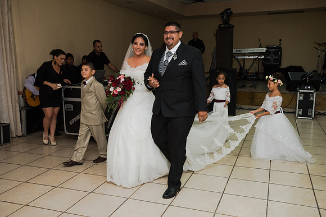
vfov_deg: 37.9
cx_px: 163
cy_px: 108
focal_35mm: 35
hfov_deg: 54.4
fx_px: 317
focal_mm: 35
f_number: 3.5
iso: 1600
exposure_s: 1/125
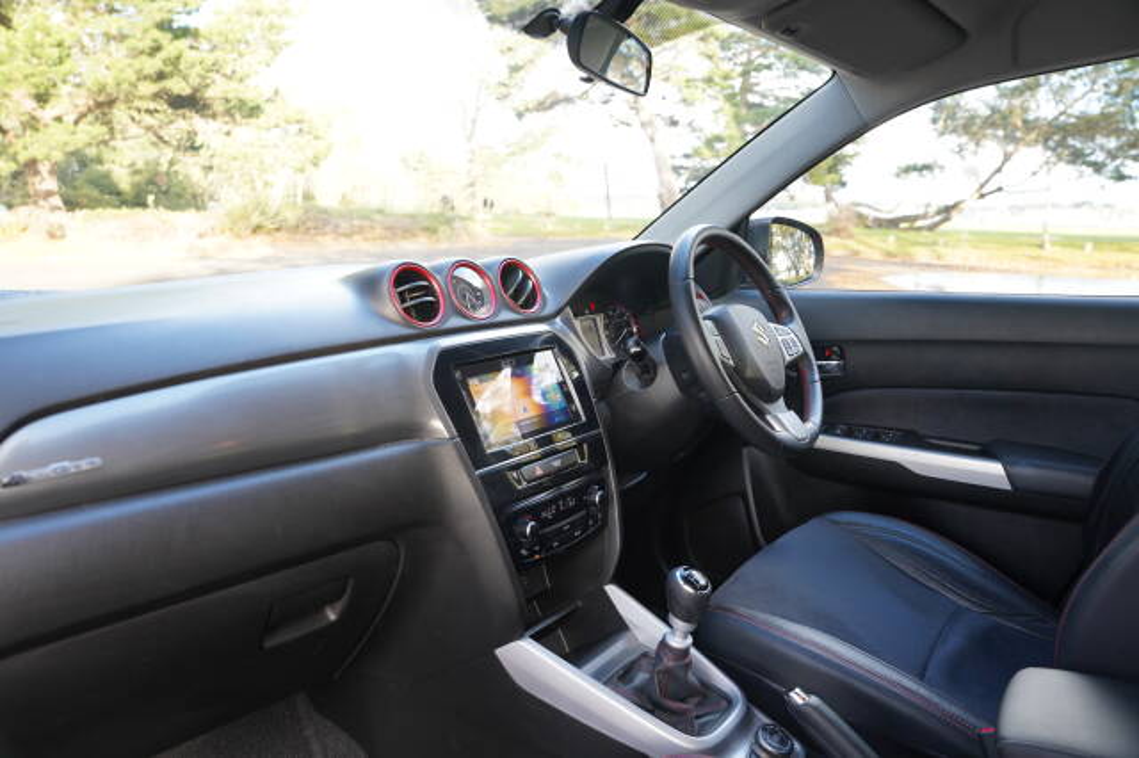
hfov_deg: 73.8
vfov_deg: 53.1
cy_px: 379
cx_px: 570
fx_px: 759
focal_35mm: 24
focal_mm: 24
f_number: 4
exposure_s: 1/60
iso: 500
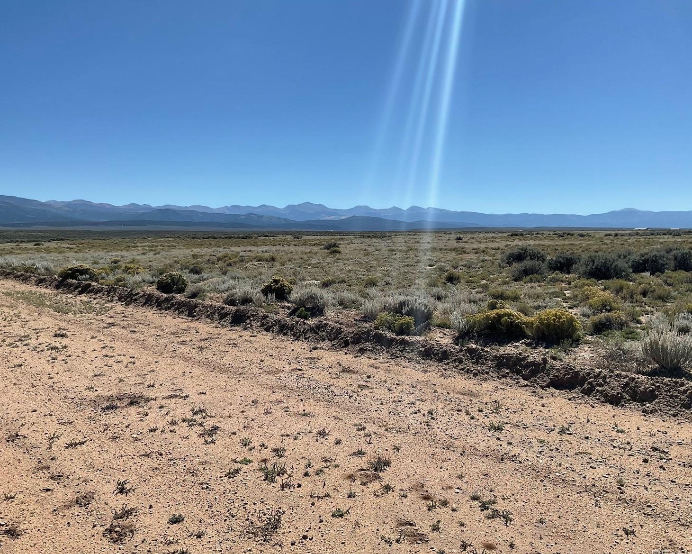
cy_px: 281
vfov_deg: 47.1
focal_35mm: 31
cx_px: 349
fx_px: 635
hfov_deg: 57.2
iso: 16
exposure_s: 1/3322
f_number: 1.8
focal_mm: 3
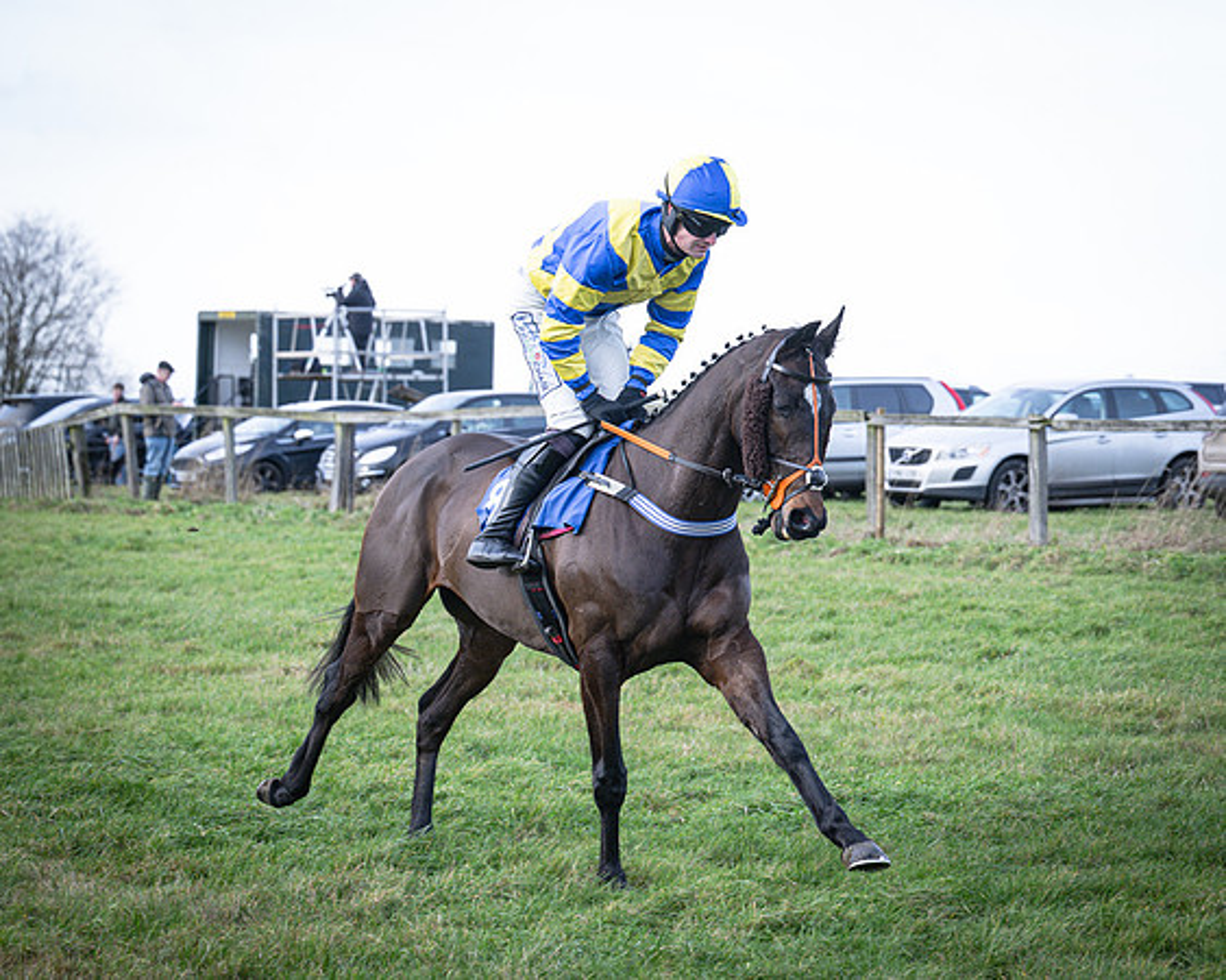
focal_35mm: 110
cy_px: 487
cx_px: 831
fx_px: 3982
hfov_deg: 17.5
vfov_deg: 14.0
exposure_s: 1/800
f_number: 4
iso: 400
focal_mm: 70
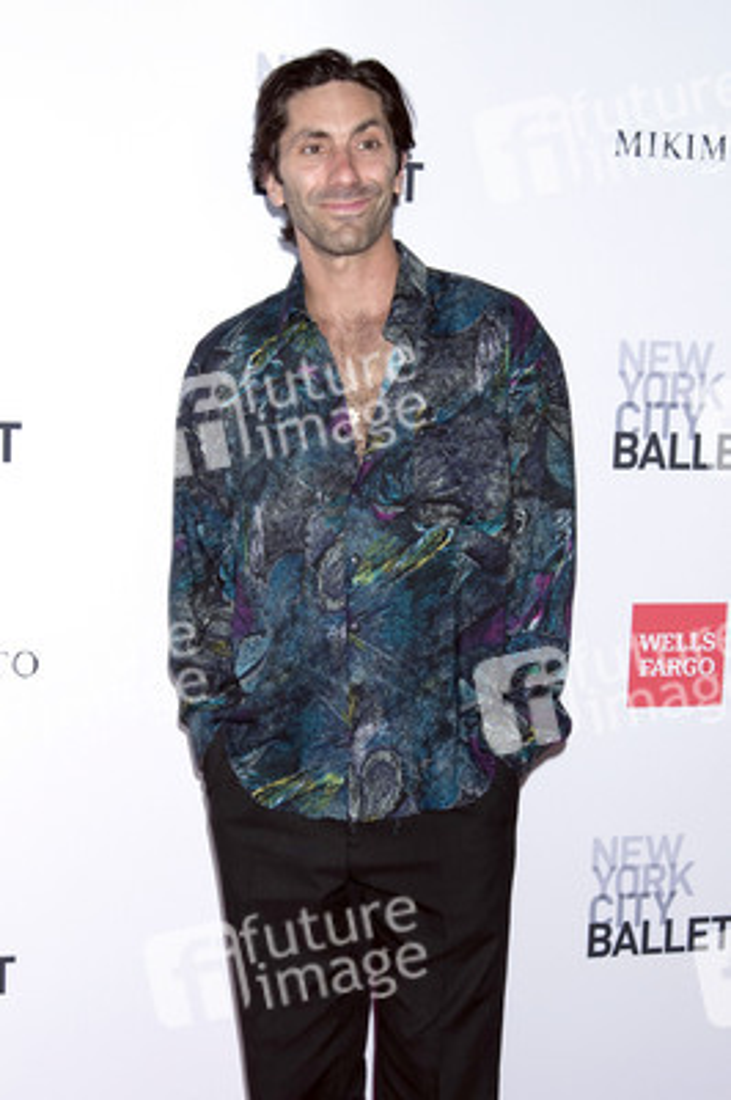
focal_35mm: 44
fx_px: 1342
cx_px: 366
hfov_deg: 30.5
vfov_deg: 44.5
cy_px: 550
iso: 640
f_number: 5
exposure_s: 1/200
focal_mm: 44
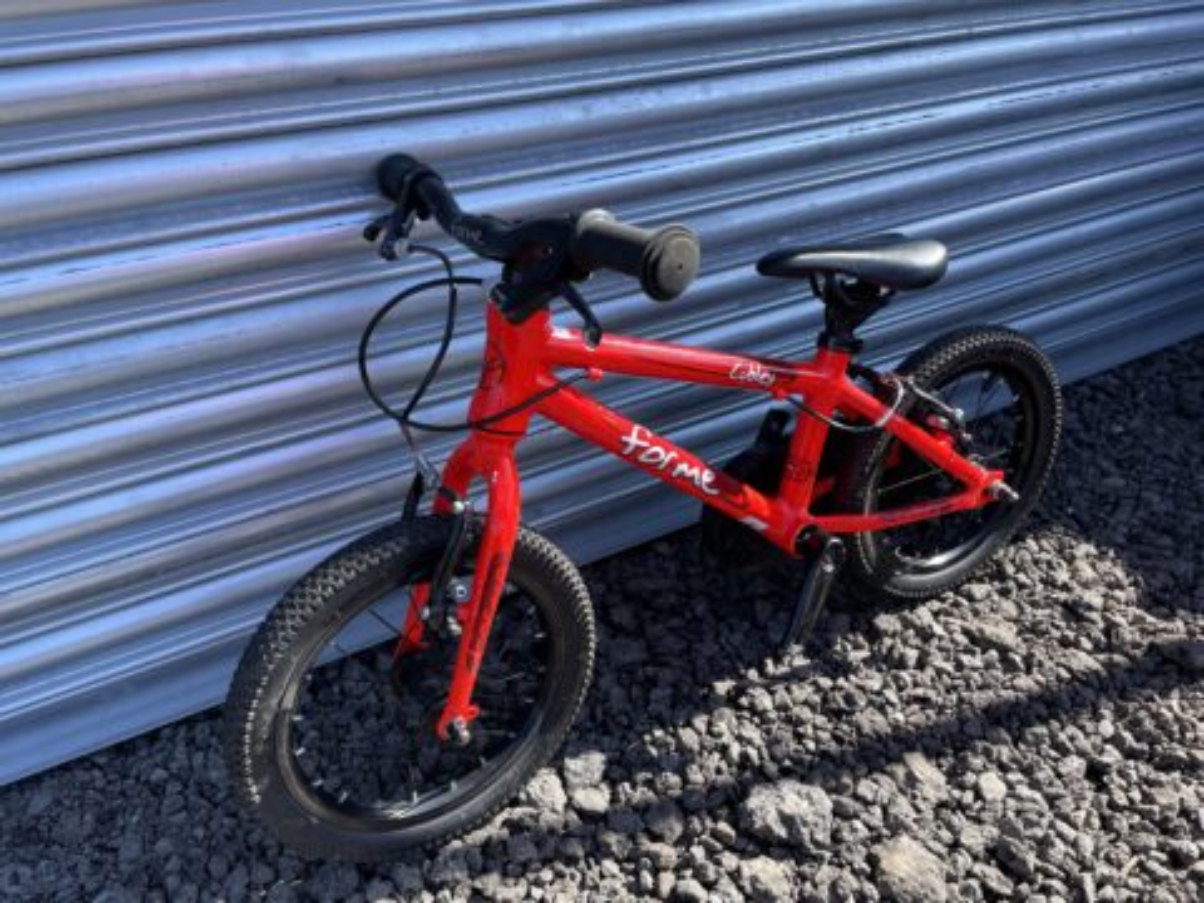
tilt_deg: -31.0
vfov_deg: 53.1
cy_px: 452
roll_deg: +1.6
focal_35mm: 26
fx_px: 904
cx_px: 602
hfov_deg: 67.3
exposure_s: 1/703
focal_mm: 4.2
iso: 32
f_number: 1.6
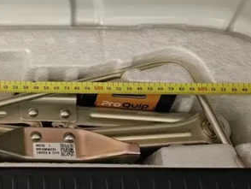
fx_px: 581
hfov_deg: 22.7
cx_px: -37
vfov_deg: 18.4
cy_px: 73
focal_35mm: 80
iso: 640
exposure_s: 1/50.3
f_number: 1.7
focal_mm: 6.3
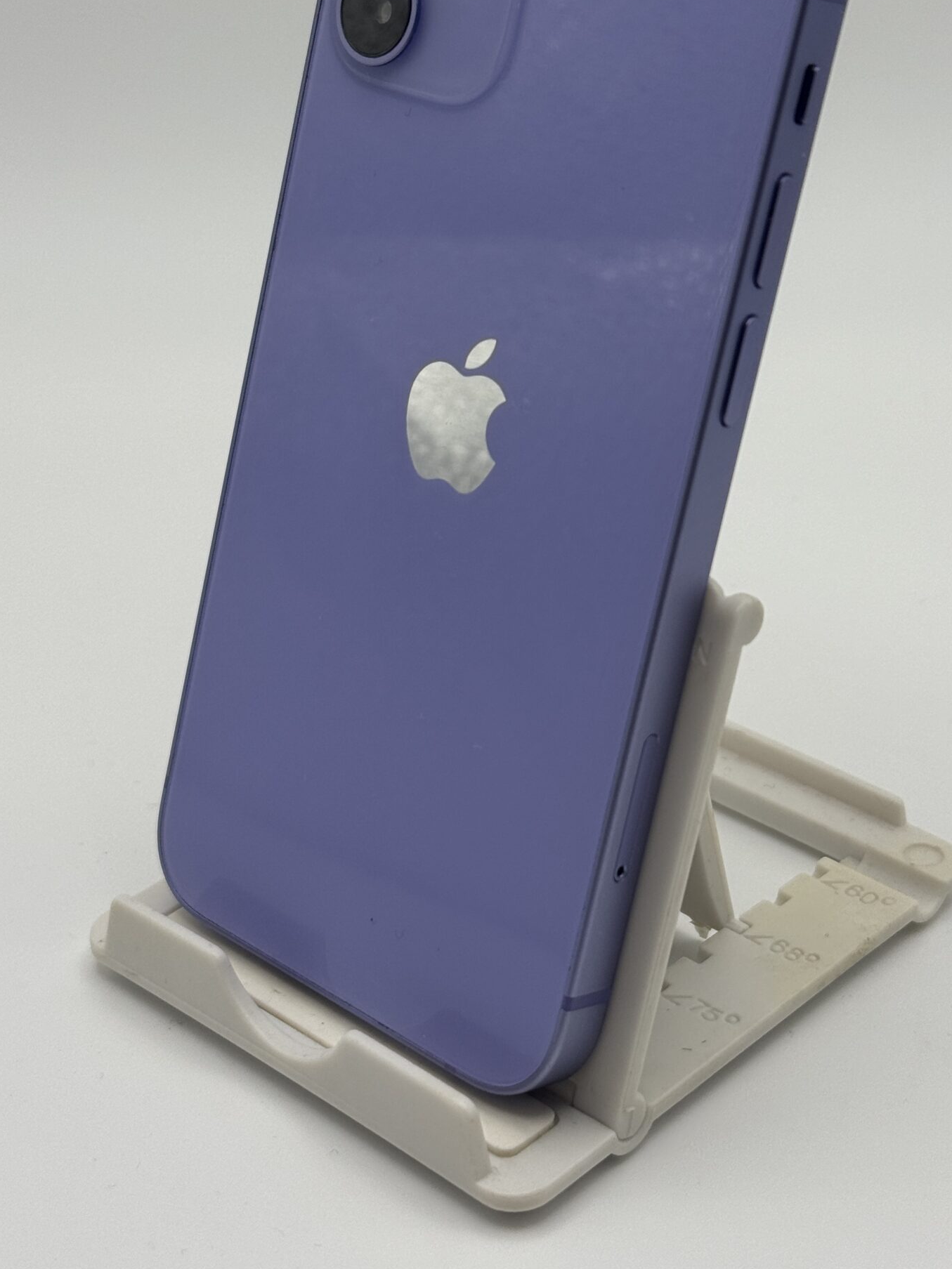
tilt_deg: -26.2
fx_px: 2494
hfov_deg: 21.6
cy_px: 484
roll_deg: +1.2
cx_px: 492
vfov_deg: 28.5
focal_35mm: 68
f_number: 1.78
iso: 64
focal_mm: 6.76
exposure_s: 1/1238
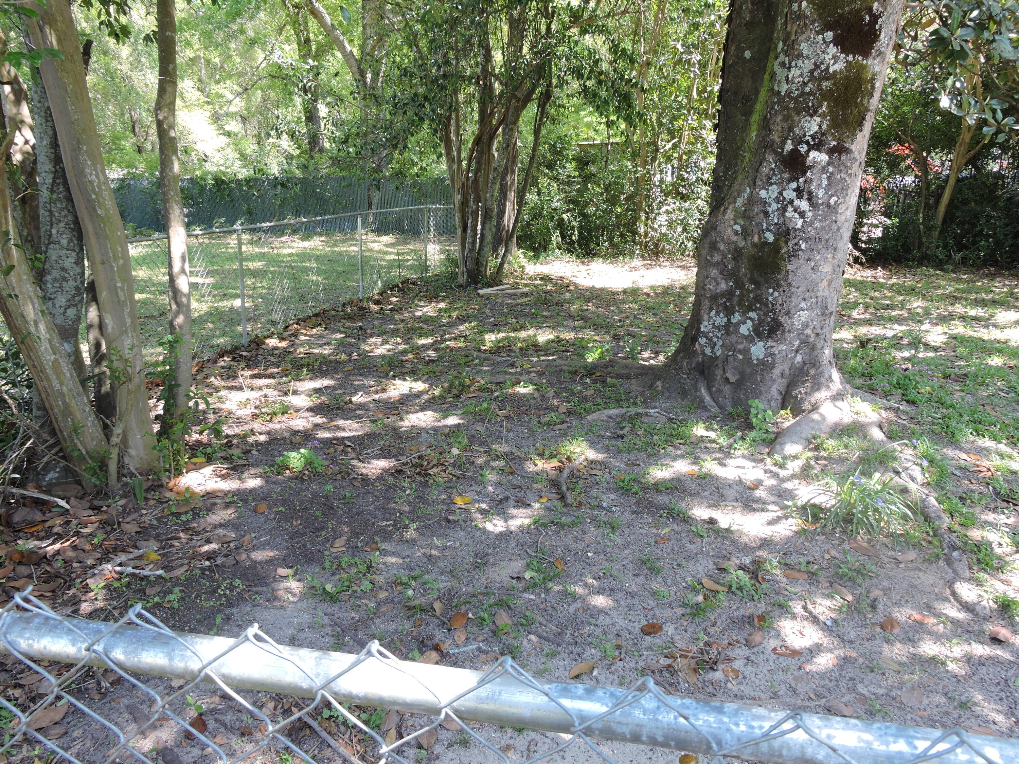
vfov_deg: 56.8
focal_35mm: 24
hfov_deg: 71.6
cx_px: 510
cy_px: 382
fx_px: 706
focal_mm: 4.3
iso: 100
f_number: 3.3
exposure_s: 1/60
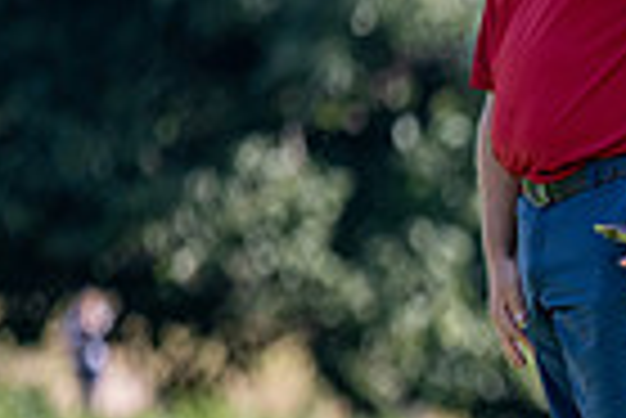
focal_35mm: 1253
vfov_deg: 1.1
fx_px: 21811
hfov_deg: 1.6
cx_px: 1243
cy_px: 425
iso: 200
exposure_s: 1/1000
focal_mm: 300
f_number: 4
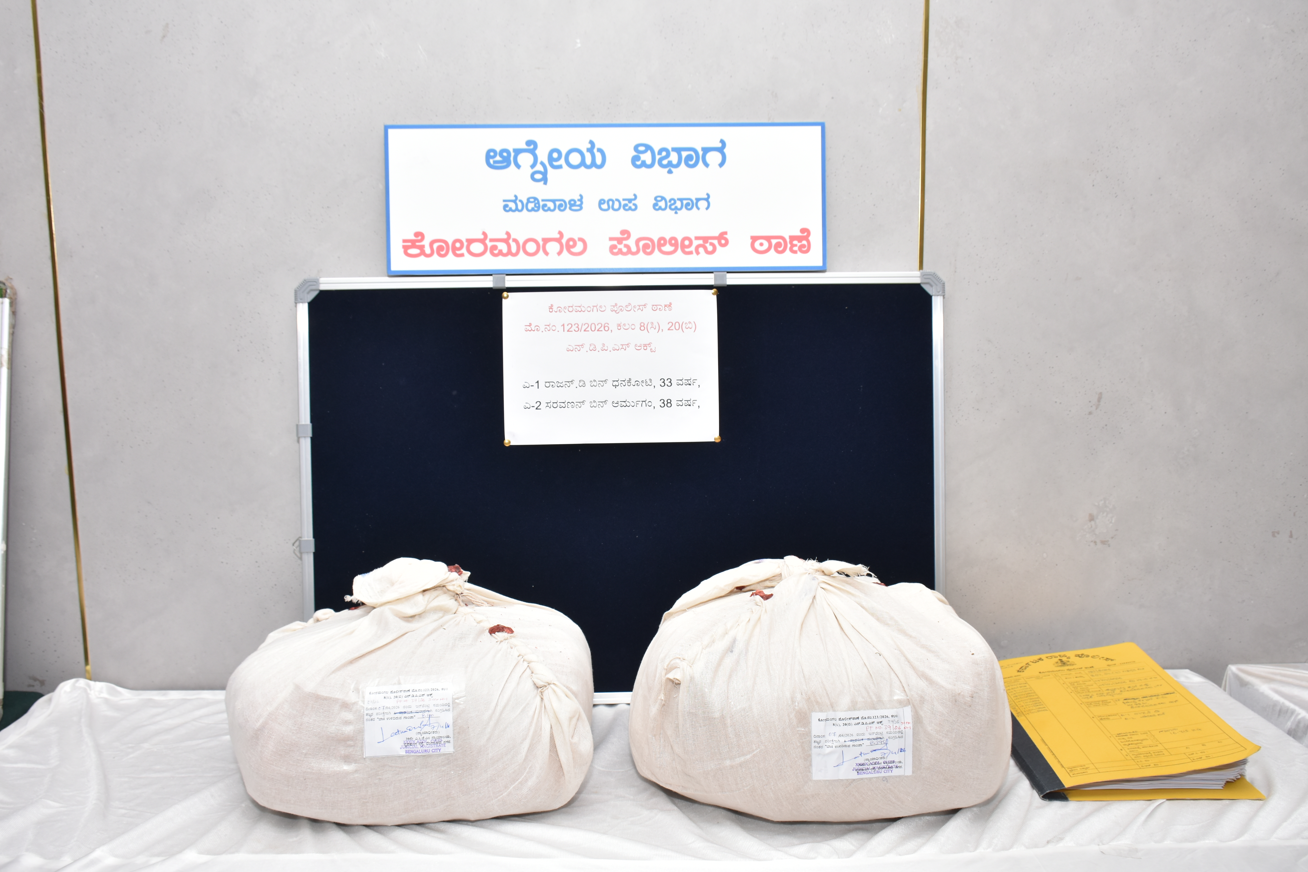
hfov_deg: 65.5
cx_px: 644
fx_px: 1017
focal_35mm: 28
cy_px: 434
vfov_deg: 46.4
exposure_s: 1/125
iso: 400
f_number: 6.7
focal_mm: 18
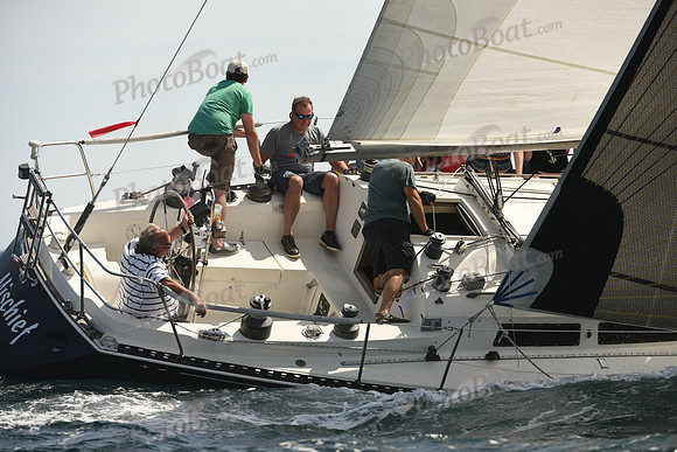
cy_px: 226
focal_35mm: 240
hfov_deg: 8.6
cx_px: 338
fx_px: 4514
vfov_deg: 5.7
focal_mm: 240
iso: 250
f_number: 5.6
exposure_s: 1/1000
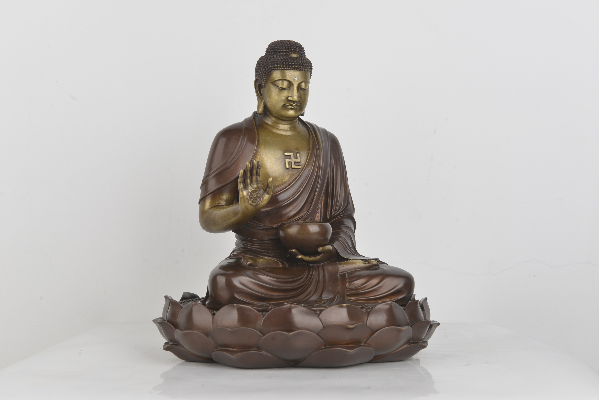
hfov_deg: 33.4
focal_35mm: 60
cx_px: 300
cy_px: 200
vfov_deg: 22.6
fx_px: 999
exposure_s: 1/8
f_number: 10
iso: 125
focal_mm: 60
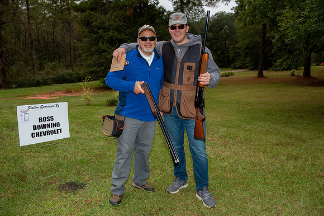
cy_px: 108
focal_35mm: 32
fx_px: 288
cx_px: 162
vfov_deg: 41.1
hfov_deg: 58.7
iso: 320
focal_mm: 32
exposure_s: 1/160
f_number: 5.6
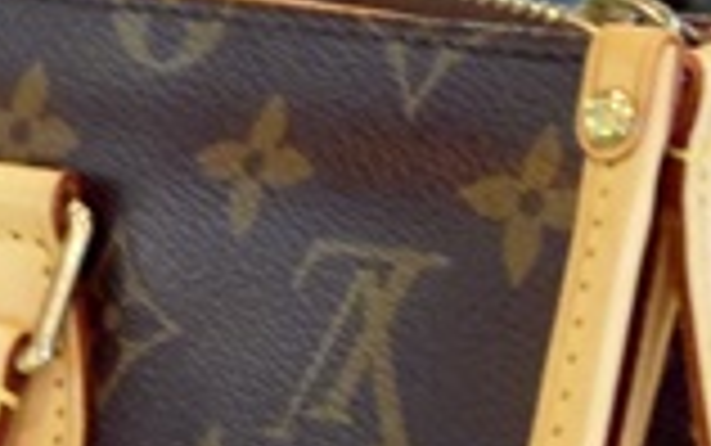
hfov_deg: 8.1
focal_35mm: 254
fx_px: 4925
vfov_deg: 5.2
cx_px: -261
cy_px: 405
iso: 400
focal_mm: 11.7
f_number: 4
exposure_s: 1/10
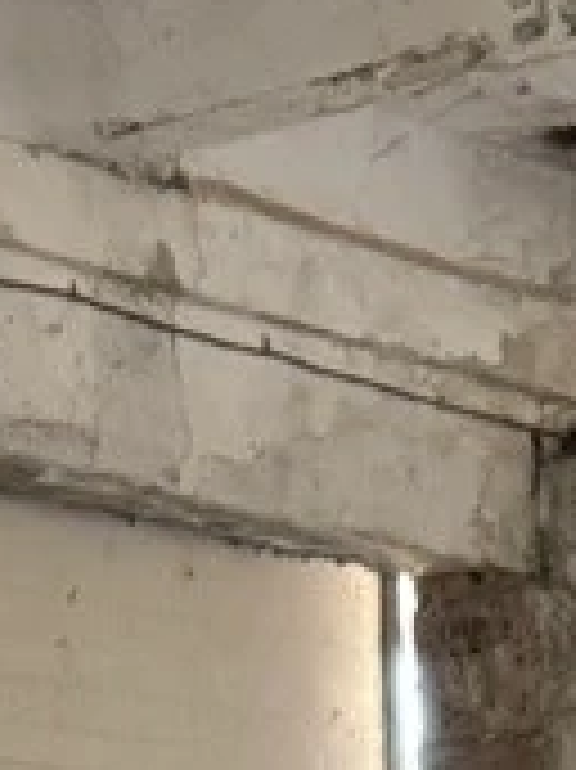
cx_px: 824
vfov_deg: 9.0
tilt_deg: -10.0
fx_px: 4154
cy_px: 2161
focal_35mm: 187
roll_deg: -0.4
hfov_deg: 7.8
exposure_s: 1/60
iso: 640
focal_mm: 6.76
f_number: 1.78
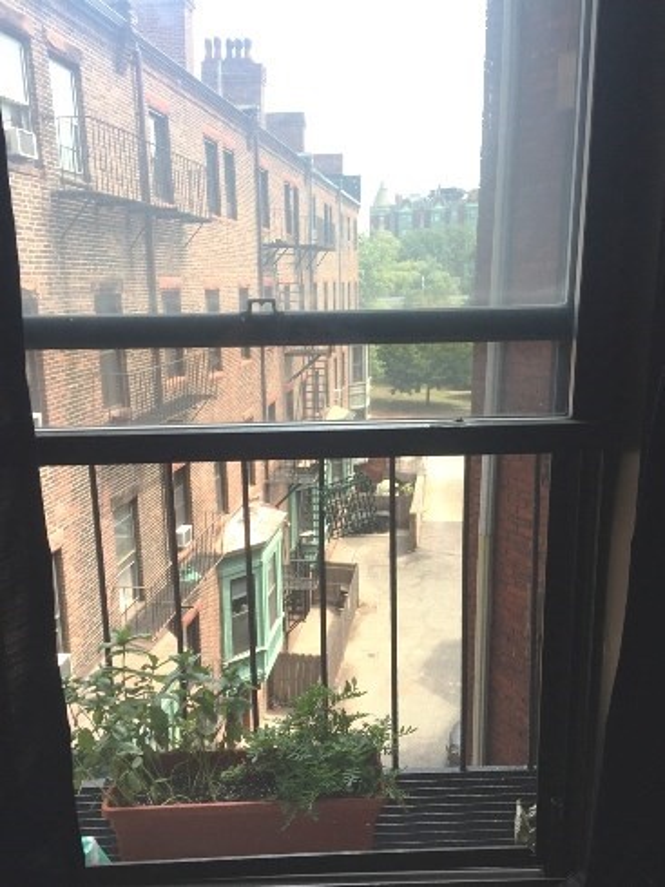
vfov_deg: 61.7
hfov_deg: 48.2
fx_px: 743
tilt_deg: -12.9
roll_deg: +0.9
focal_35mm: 29
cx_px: 332
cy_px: 444
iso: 32
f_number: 2.2
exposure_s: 1/444
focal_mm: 4.15
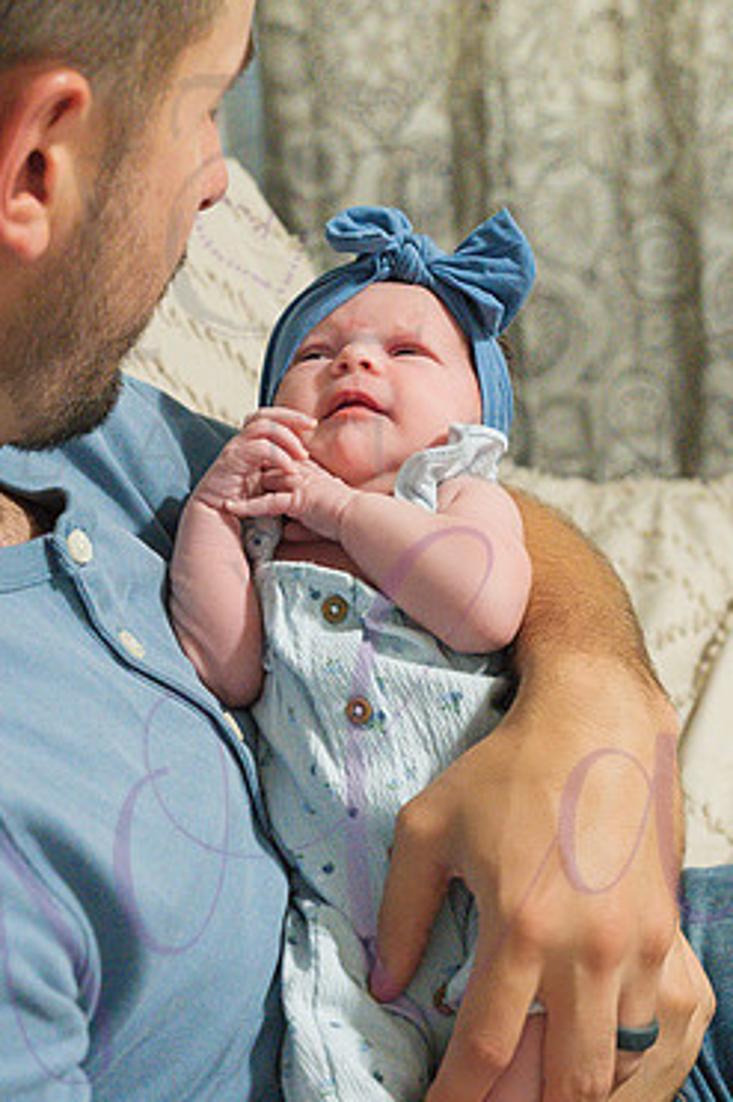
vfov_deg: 32.9
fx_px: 1865
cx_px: 269
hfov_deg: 22.2
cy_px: 585
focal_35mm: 61
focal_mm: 39
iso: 3200
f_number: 4.5
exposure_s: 1/200
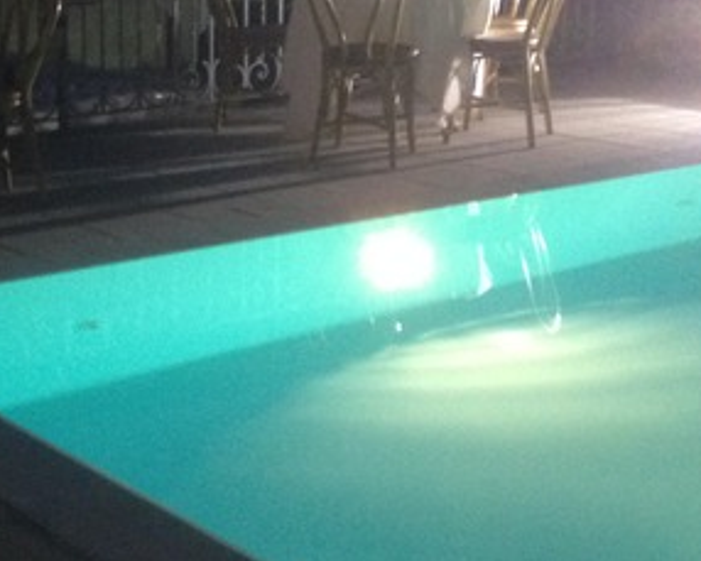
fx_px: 1868
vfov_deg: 17.1
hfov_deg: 20.5
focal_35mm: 90
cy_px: 223
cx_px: -7
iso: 400
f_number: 2.4
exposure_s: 1/15
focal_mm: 4.12
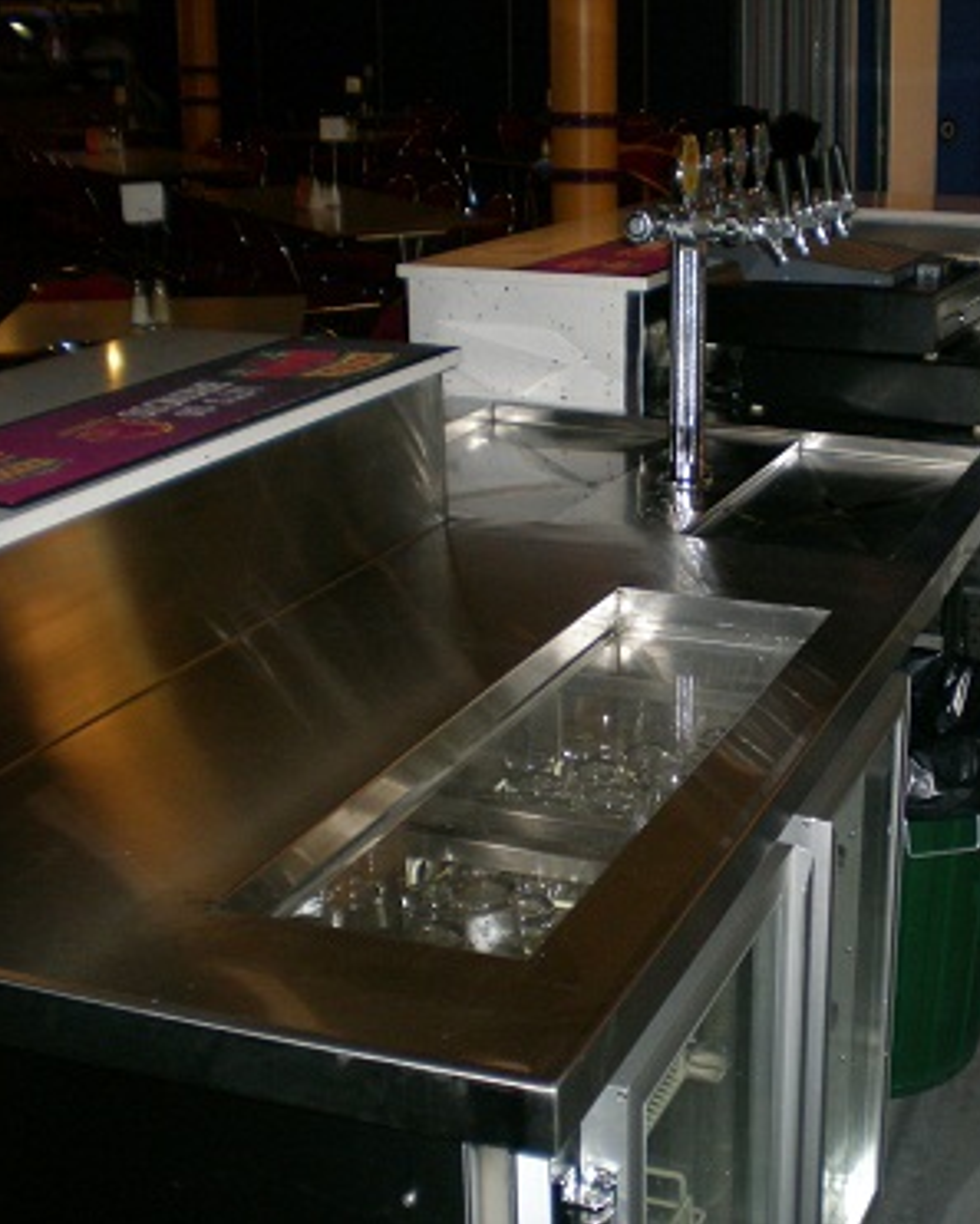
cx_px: 818
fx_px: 1812
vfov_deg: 37.3
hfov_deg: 29.4
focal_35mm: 50
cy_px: 615
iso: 157
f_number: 3.1
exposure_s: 1/60
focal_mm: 6.3
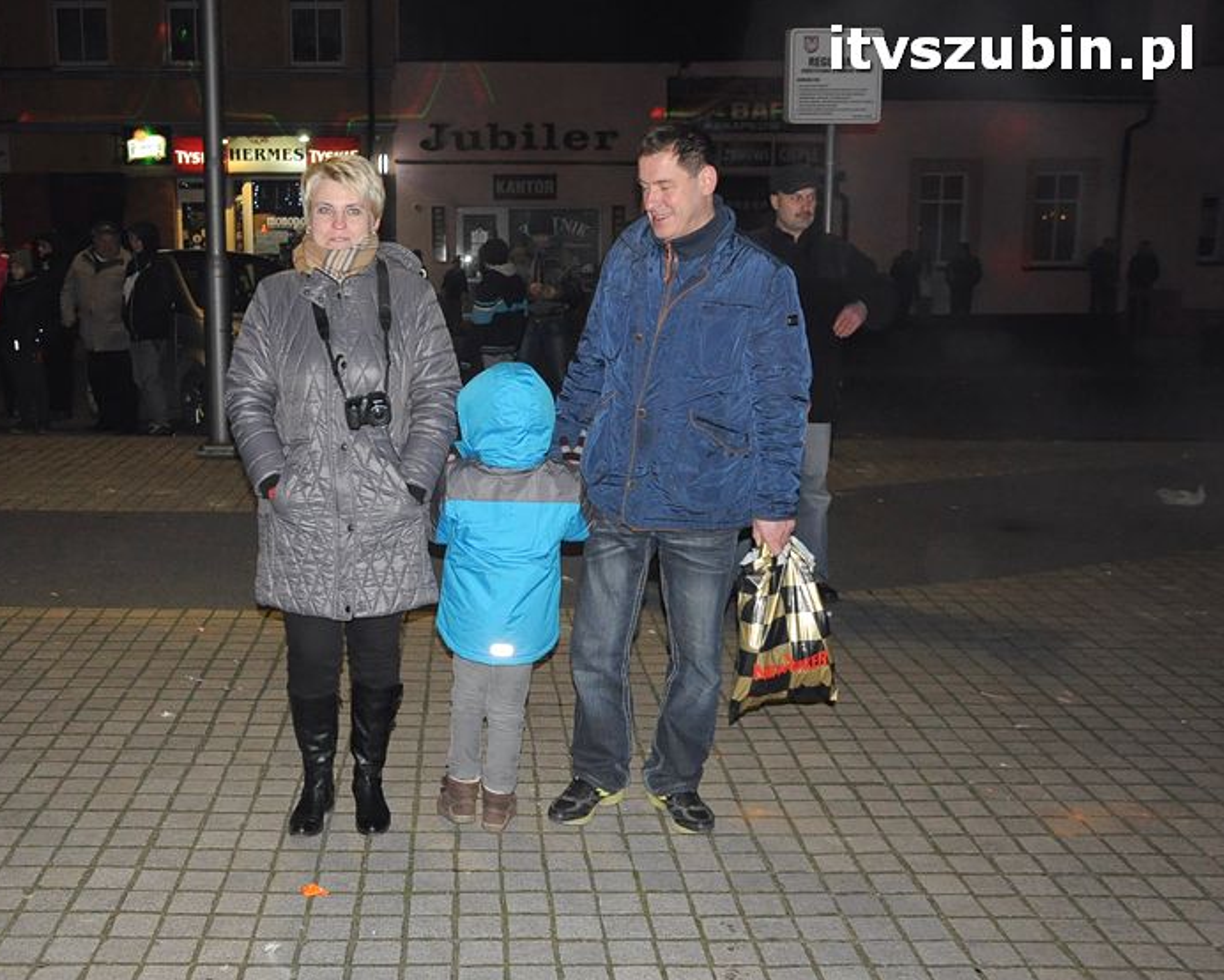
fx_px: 1377
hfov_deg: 47.6
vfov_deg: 39.2
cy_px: 494
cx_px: 476
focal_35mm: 38
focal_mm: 22
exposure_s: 1/60
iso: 1600
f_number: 5
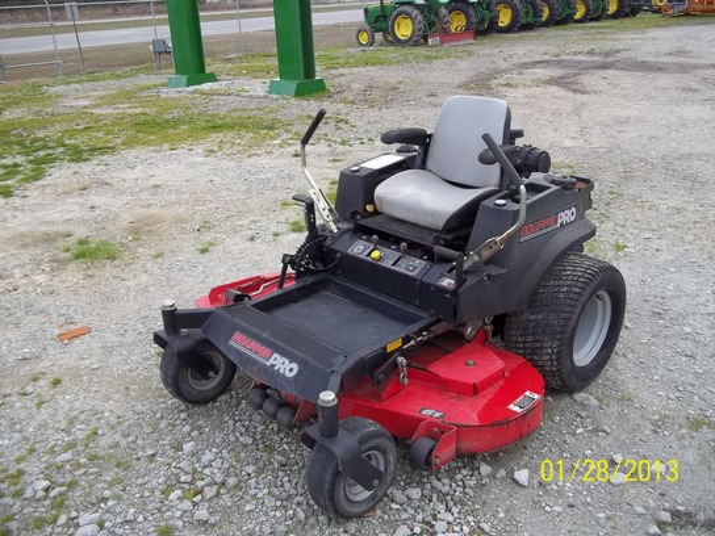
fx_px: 661
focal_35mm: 32
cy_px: 268
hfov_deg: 56.8
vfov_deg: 44.2
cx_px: 358
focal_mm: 5.7
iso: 64
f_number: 2.9
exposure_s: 1/250
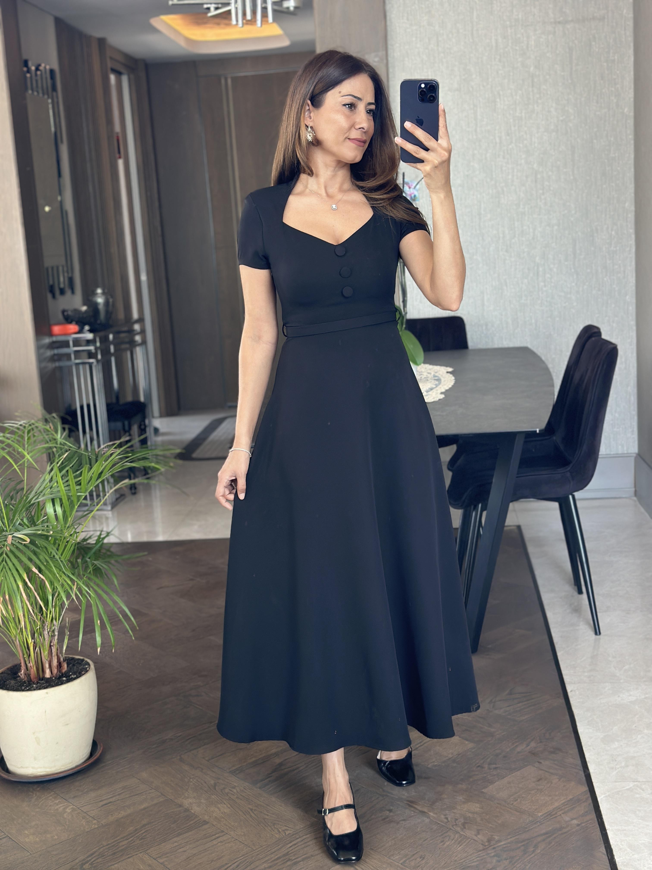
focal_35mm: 48
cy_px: 435
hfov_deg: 30.3
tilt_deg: -18.3
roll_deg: +5.1
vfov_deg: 39.7
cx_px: 326
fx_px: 1205
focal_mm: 6.86
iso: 125
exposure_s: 1/67
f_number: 1.78
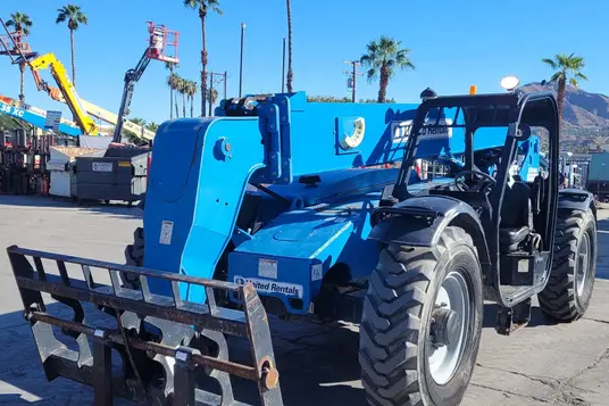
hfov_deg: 51.9
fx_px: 626
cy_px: 198
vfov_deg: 35.9
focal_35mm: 37
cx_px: 310
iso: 40
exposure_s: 1/1529
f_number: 1.8
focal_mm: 5.4
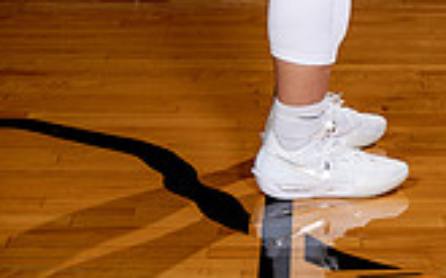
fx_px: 1859
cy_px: -308
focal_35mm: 153
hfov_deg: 13.6
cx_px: 343
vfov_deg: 8.1
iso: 100
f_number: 8
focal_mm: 55
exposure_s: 1/250
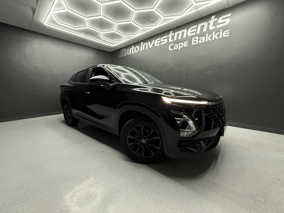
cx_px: 142
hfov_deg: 102.1
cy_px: 106
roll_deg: +0.3
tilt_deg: -8.3
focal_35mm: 14
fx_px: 115
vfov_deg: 85.7
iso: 250
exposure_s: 1/100
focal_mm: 2.22
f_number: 2.2
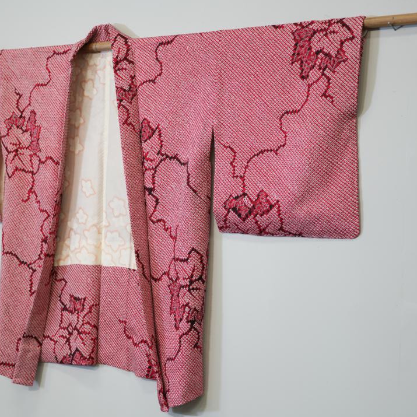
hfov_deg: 25.5
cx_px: 125
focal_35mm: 67
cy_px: 209
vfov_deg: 25.7
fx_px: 913
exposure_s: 1/60
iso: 500
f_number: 4
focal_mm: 52
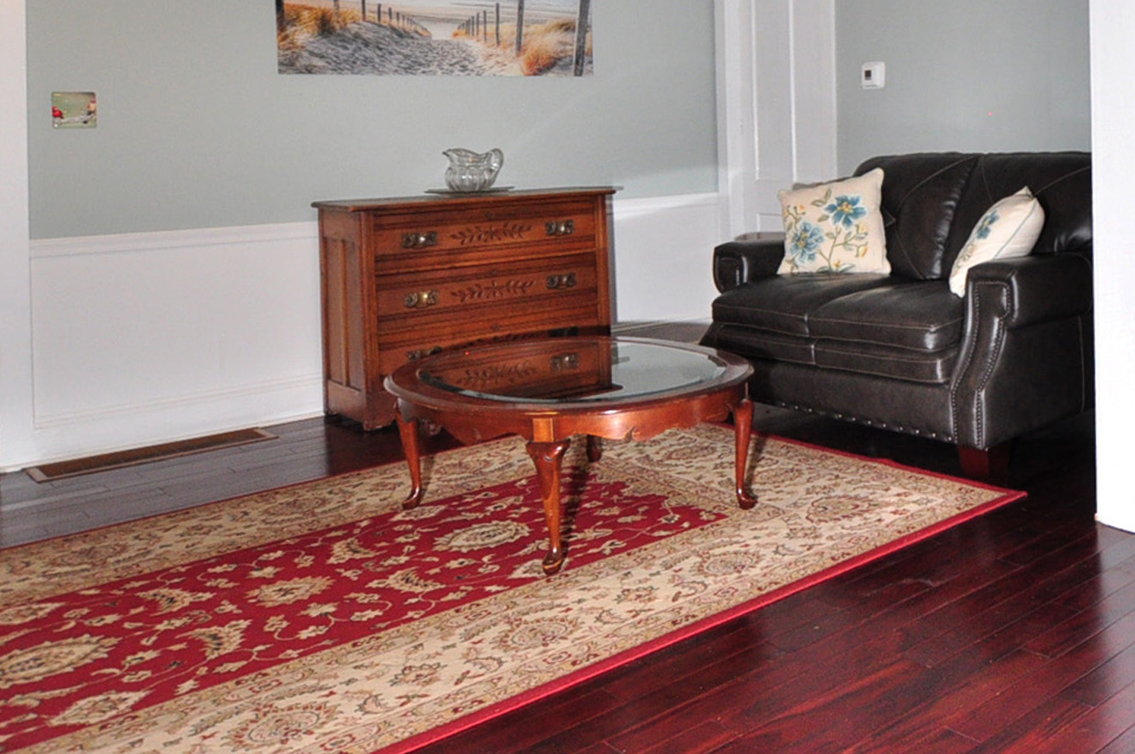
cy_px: 115
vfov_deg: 37.9
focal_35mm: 33
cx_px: 1124
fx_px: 1039
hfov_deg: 47.9
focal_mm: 10
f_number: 5
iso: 800
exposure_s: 1/125
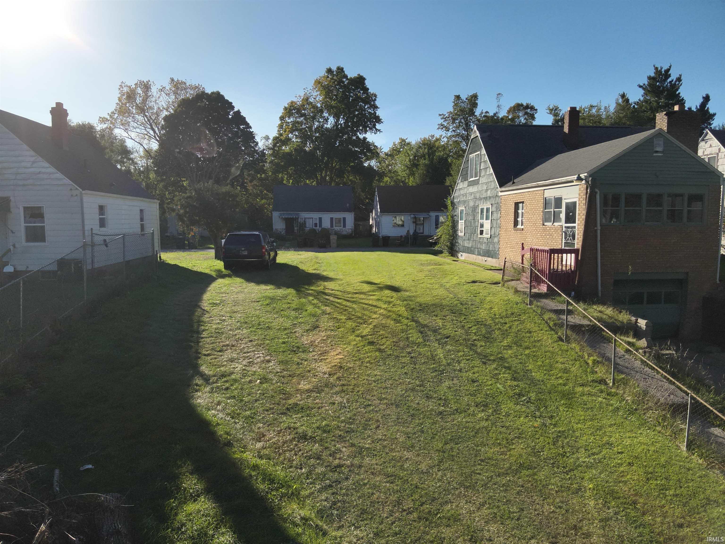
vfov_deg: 56.8
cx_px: 362
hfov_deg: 71.6
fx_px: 503
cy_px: 272
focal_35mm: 24
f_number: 2.8
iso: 100
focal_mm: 4.4
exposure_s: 1/1500
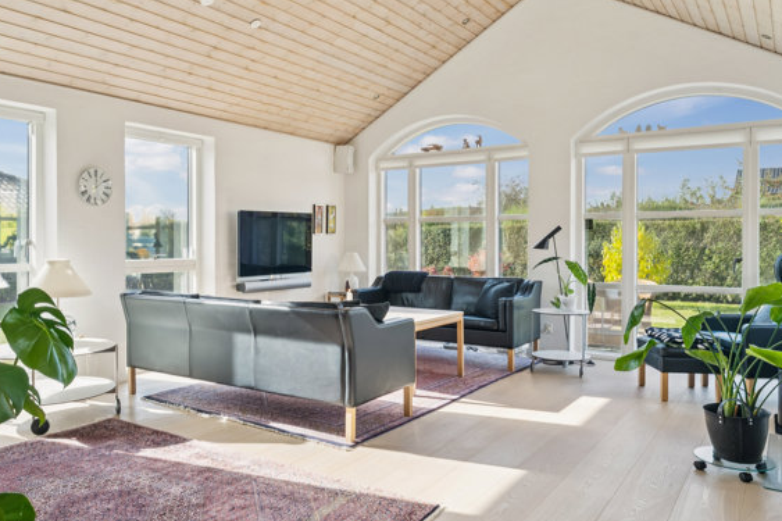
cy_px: 256
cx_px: 346
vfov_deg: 46.8
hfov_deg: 65.8
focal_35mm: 28
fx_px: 602
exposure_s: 1/20
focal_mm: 19.5
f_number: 8
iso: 500
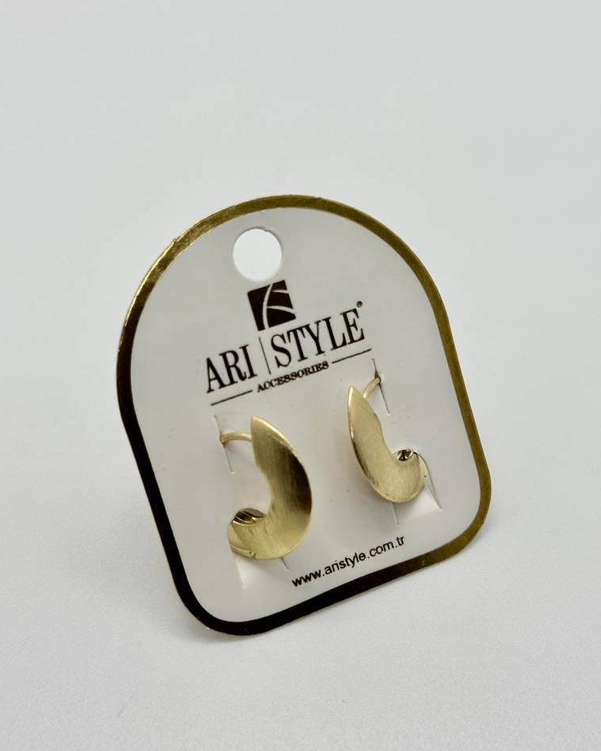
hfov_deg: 29.7
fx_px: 1134
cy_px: 376
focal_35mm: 51
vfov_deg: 36.7
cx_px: 304
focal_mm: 6.86
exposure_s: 1/218
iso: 50
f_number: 1.78
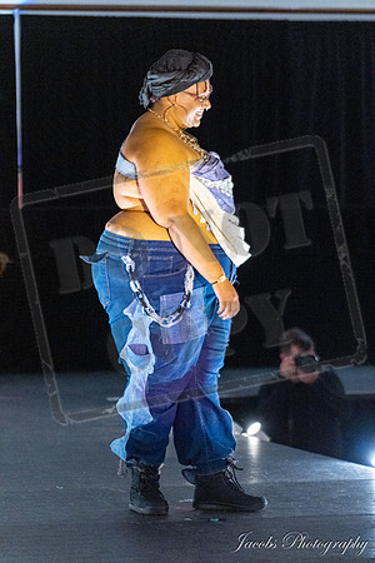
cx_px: 188
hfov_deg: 7.3
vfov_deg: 10.9
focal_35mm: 189
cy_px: 282
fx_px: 2953
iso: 10000
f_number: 4
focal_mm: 189
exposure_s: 1/250
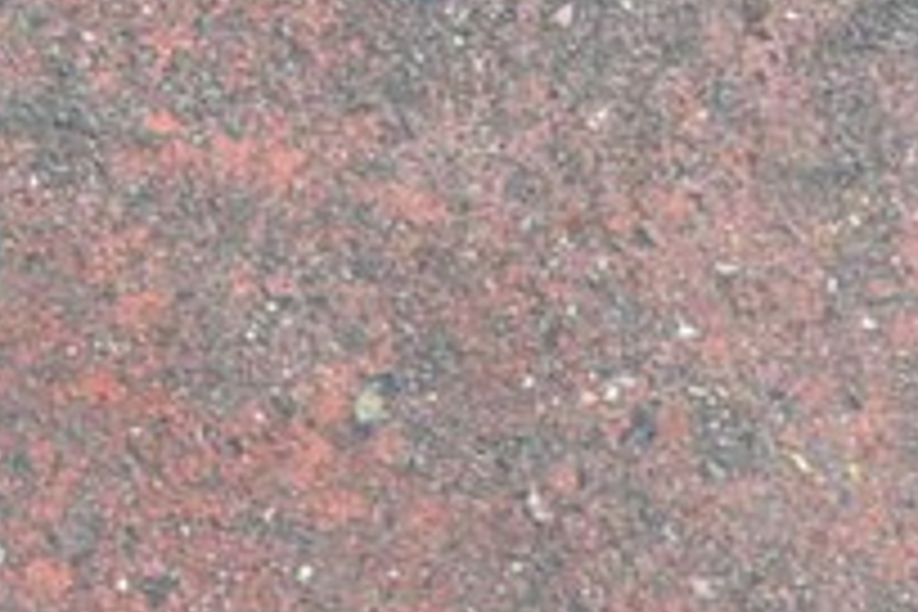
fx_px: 5074
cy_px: -922
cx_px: -990
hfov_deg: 9.6
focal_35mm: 199
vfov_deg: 6.5
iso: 400
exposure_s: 1/100
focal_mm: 20
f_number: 5.6
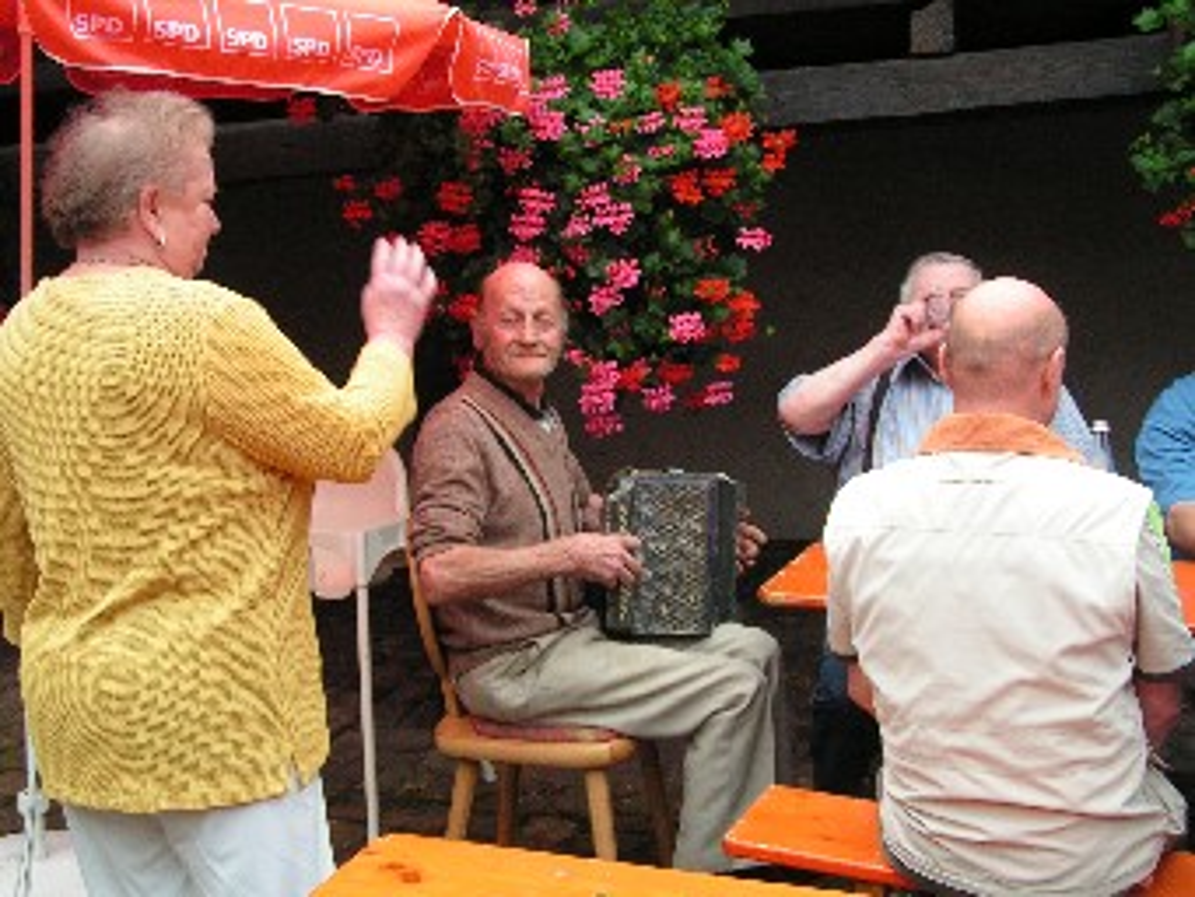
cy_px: 448
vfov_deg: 29.7
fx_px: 1692
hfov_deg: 38.9
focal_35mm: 49
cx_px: 598
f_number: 3.2
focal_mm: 8.2
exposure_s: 1/60
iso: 100
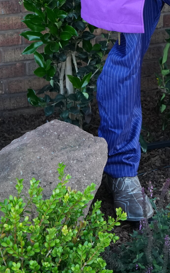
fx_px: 793
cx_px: 146
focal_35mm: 107
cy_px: -63
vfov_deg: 18.4
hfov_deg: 12.2
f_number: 2.8
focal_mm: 27
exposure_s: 1/500
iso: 800
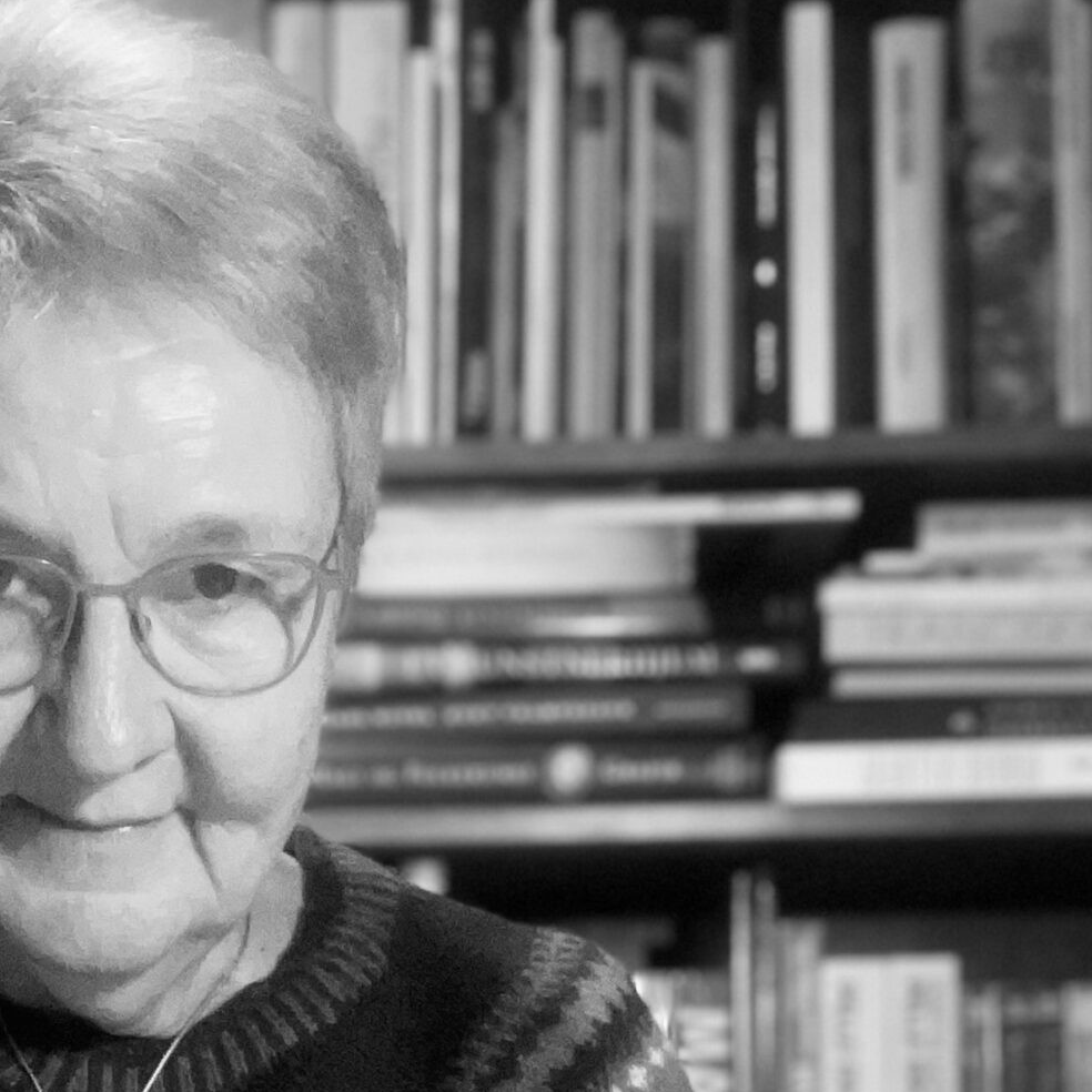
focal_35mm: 69
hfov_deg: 24.7
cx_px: 275
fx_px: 2463
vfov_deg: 23.1
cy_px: 1283
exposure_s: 1/33
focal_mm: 2.71
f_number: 2.2
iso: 160
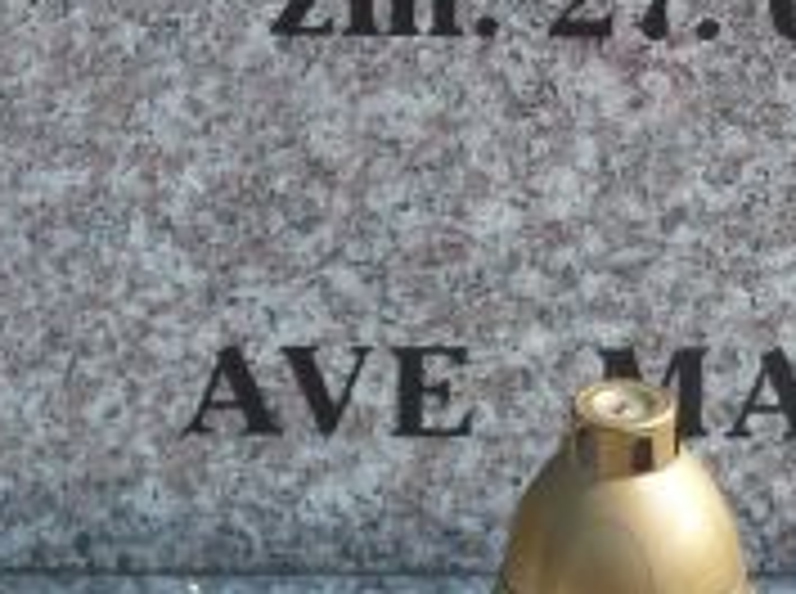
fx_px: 8652
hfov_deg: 5.3
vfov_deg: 3.9
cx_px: 809
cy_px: -261
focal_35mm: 377
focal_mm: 17
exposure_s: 1/250
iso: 80
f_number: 4.3
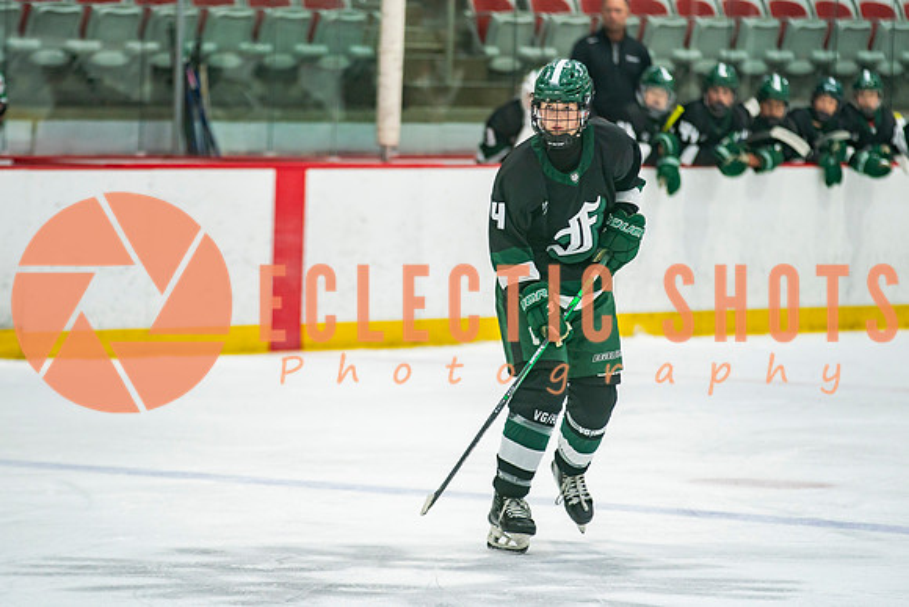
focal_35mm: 272
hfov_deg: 7.6
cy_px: 285
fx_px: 6880
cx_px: 469
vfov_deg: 5.0
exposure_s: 1/640
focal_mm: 200
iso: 640
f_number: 3.2
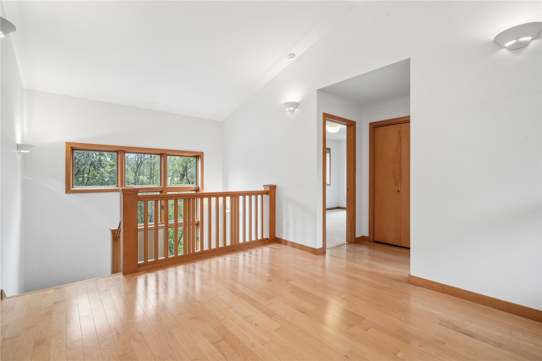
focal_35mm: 16
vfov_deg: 73.7
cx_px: 271
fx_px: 241
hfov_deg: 96.7
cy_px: 180
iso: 400
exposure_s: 1/8
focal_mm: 16
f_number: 10
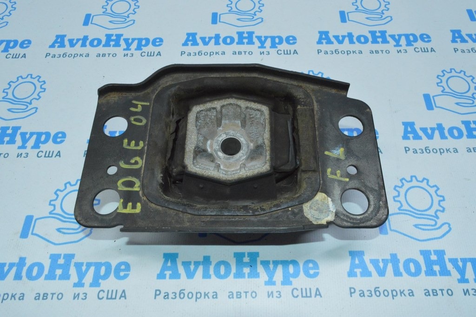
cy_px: 158
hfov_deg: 67.4
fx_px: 357
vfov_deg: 47.9
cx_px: 238
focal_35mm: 27
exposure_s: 1/80
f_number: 16
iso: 4000
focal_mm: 18
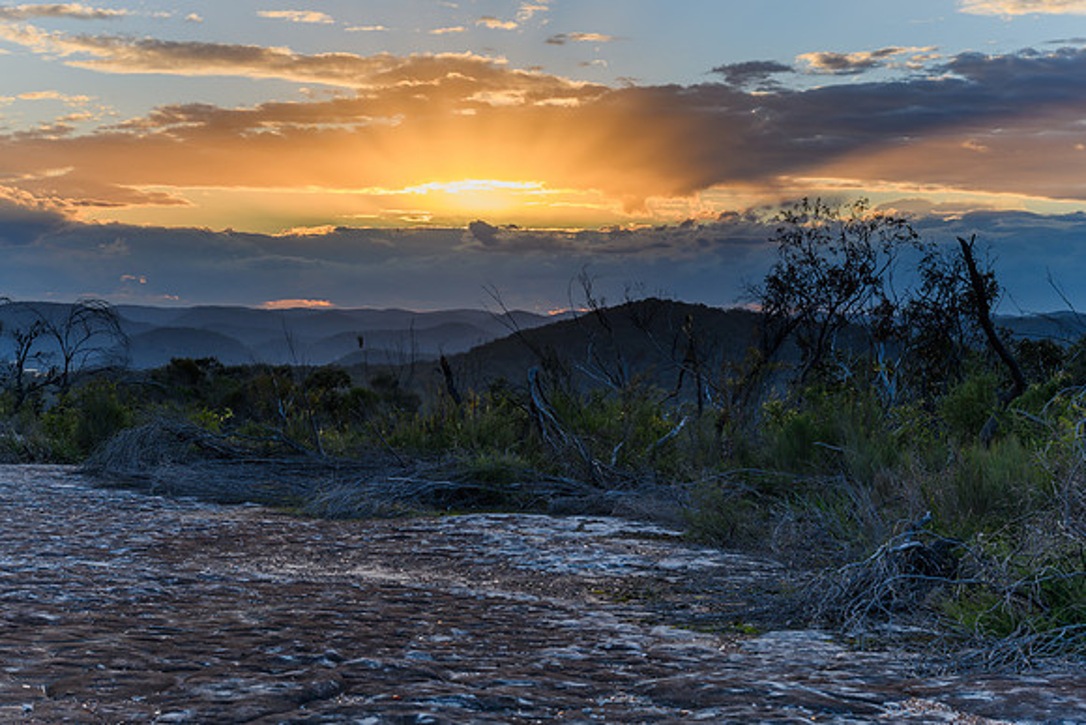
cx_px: 543
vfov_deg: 21.4
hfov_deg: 31.7
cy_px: 362
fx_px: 1915
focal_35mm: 63
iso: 100
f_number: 10
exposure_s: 1/1.25
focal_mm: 62
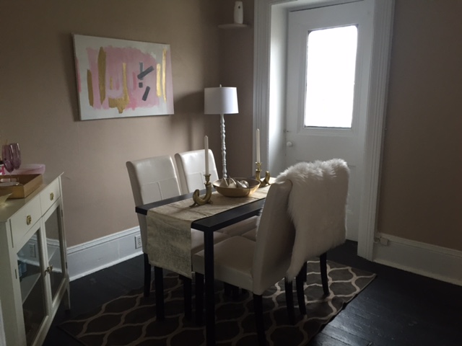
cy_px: 173
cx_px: 231
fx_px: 387
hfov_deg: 61.7
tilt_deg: -10.3
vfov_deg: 48.2
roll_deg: -0.1
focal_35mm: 29
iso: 100
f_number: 2.2
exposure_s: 1/30
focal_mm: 4.15
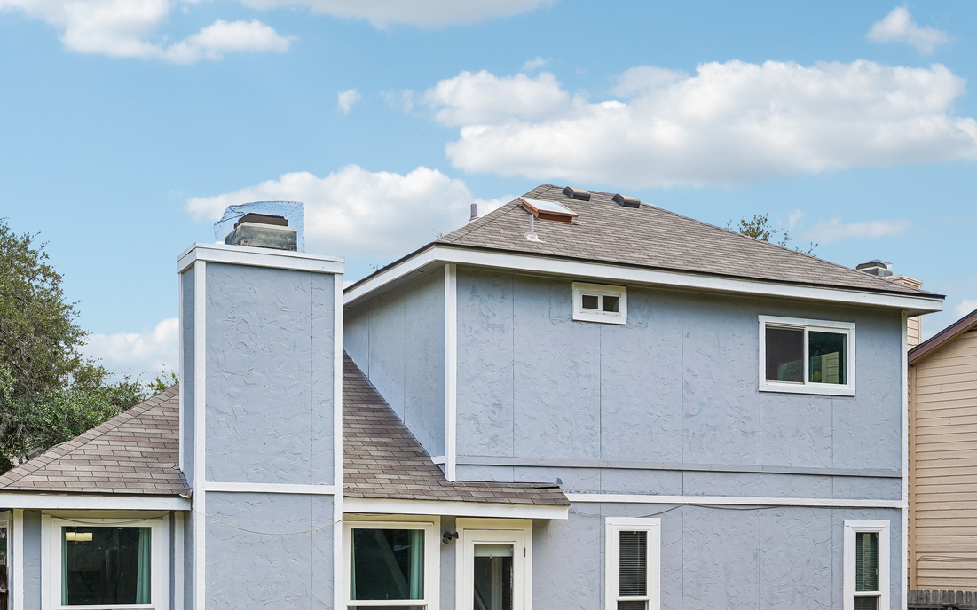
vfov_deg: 27.8
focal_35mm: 46
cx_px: 428
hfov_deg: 43.6
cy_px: 448
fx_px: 1218
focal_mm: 30.5
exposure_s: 1/160
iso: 100
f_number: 8
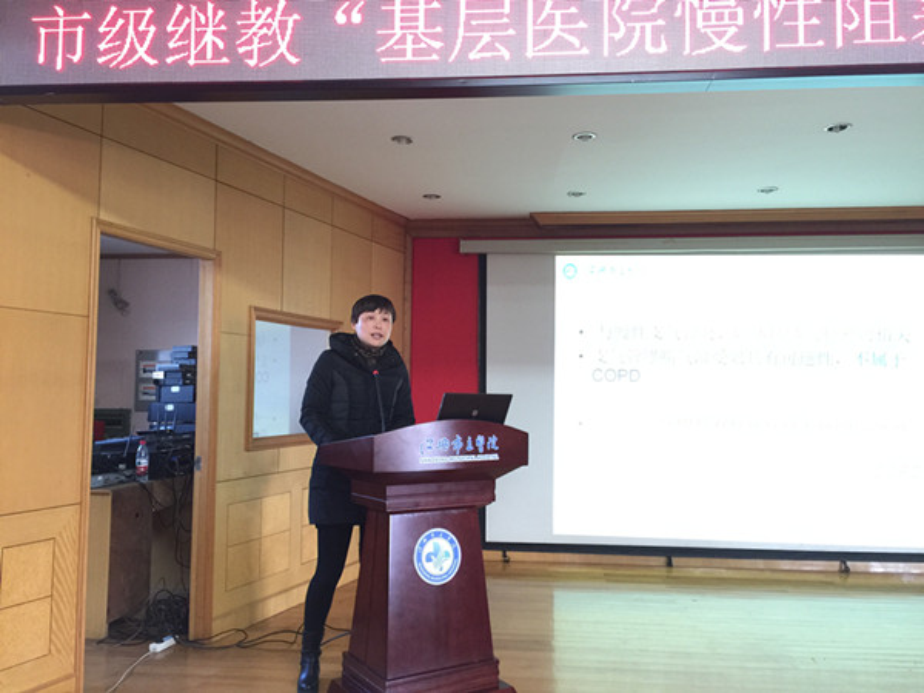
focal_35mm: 29
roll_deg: -0.6
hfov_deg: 61.7
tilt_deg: +3.8
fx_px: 774
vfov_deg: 48.2
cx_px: 462
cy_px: 346
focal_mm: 4.15
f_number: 2.2
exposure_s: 1/15
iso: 80
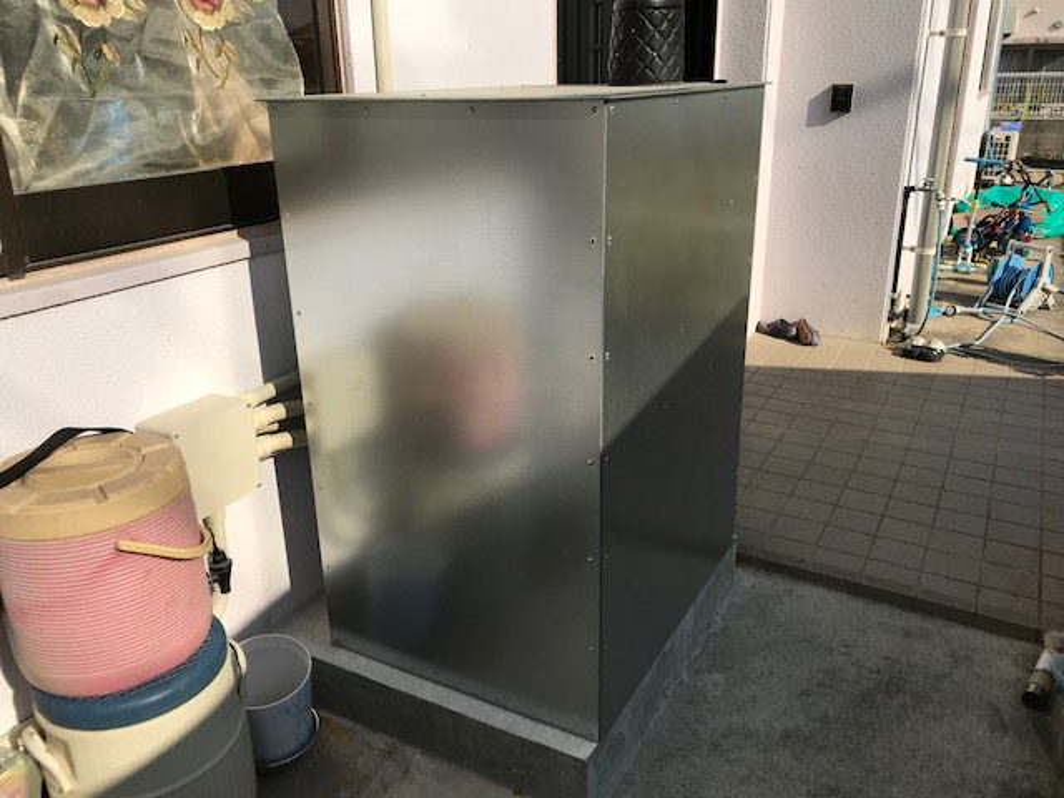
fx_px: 861
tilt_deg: -18.9
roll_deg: +0.8
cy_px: 399
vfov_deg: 49.7
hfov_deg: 63.4
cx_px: 532
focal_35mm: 28
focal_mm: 3.99
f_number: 1.8
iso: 20
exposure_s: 1/4167
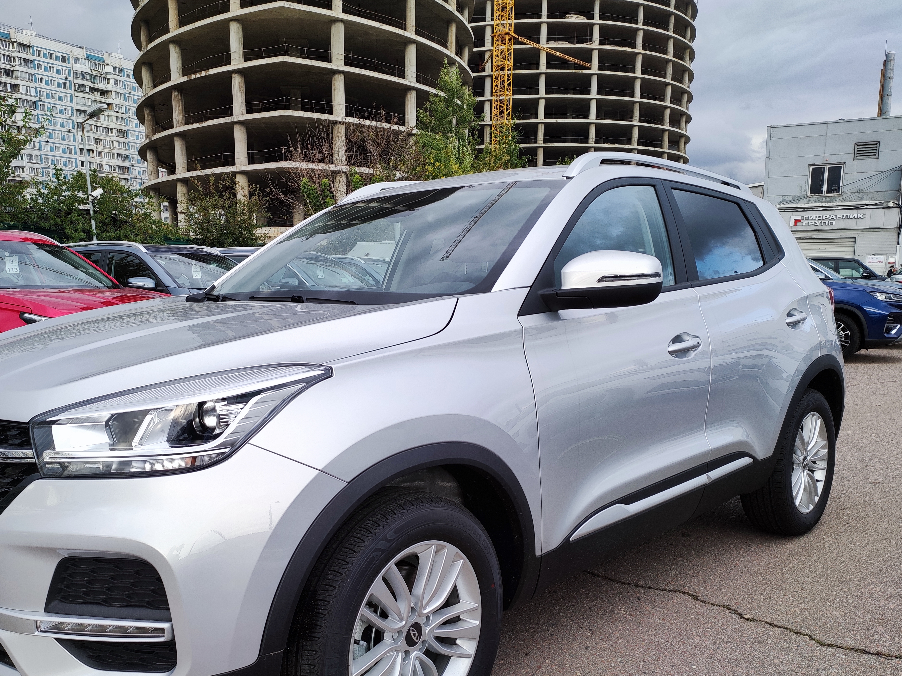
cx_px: 385
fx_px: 547
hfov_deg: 78.5
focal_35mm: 21
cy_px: 395
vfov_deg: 63.1
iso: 50
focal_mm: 4.74
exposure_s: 1/169
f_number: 1.79
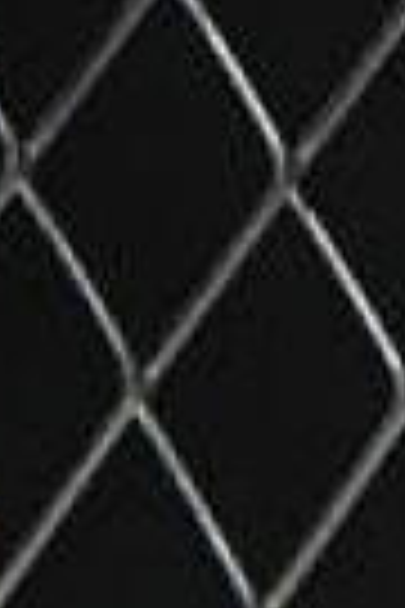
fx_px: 10107
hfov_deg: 2.2
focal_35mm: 599
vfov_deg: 3.4
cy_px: -874
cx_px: 2362
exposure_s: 1/40
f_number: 6.3
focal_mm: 50
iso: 160
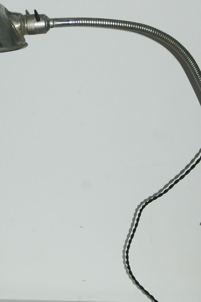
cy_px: 83
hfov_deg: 8.3
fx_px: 1377
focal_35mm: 164
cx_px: 116
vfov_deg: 12.5
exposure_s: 1/125
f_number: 5.6
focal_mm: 48
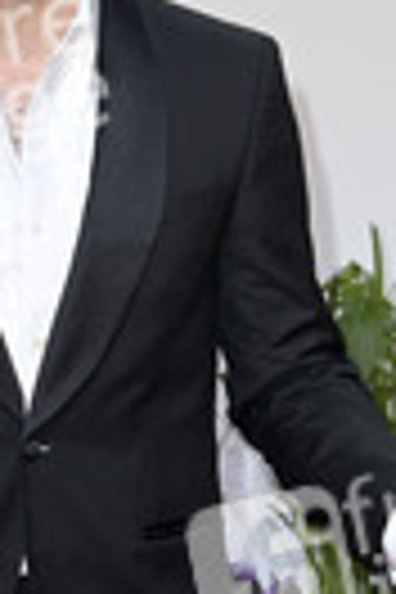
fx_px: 2904
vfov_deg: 11.7
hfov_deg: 7.8
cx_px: 9
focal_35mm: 176
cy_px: 328
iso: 640
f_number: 6.3
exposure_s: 1/200
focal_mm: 58
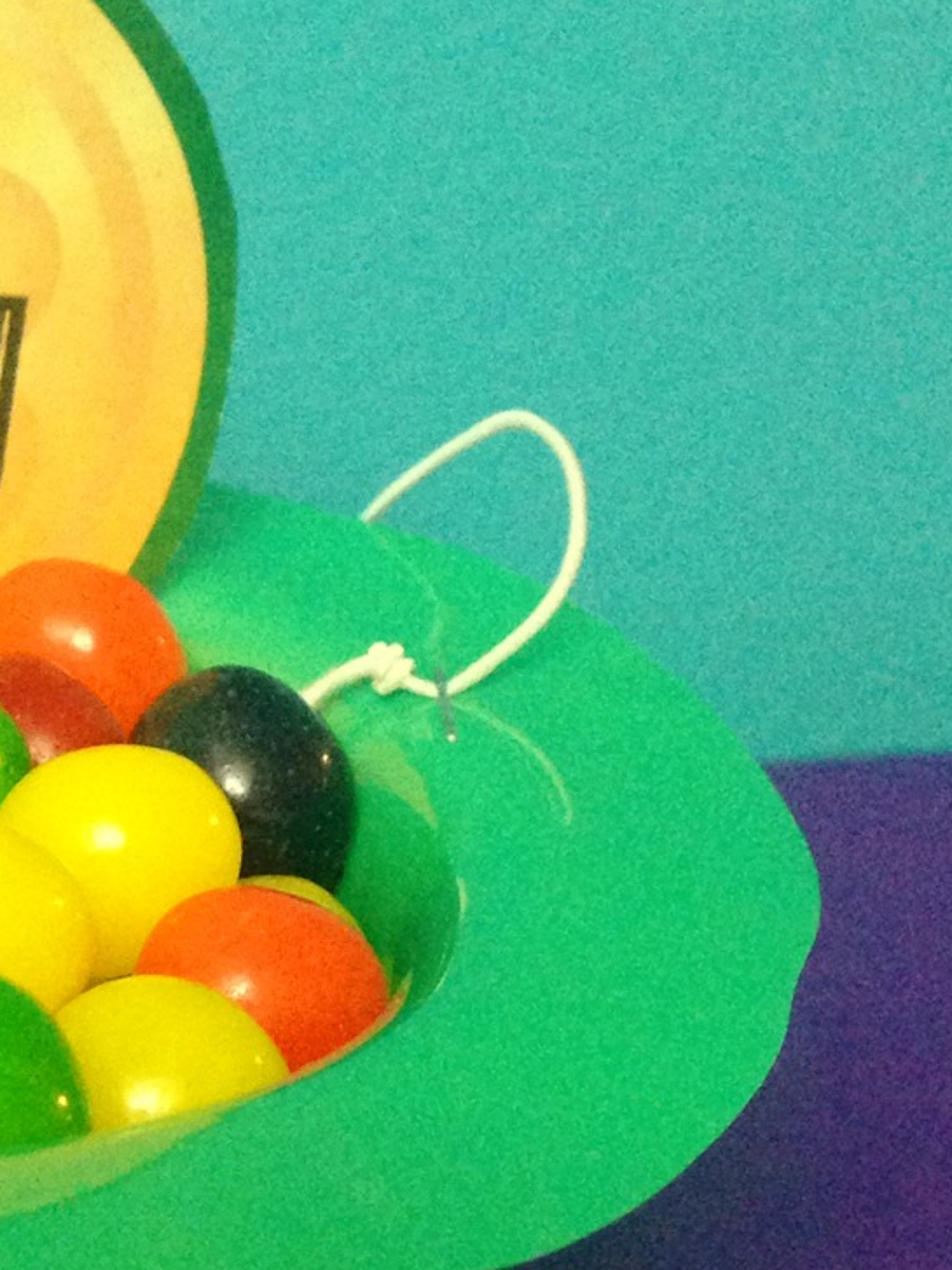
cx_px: -257
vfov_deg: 21.1
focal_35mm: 93
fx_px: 3411
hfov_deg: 15.2
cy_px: 521
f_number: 2.4
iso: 400
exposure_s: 1/20
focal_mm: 4.12
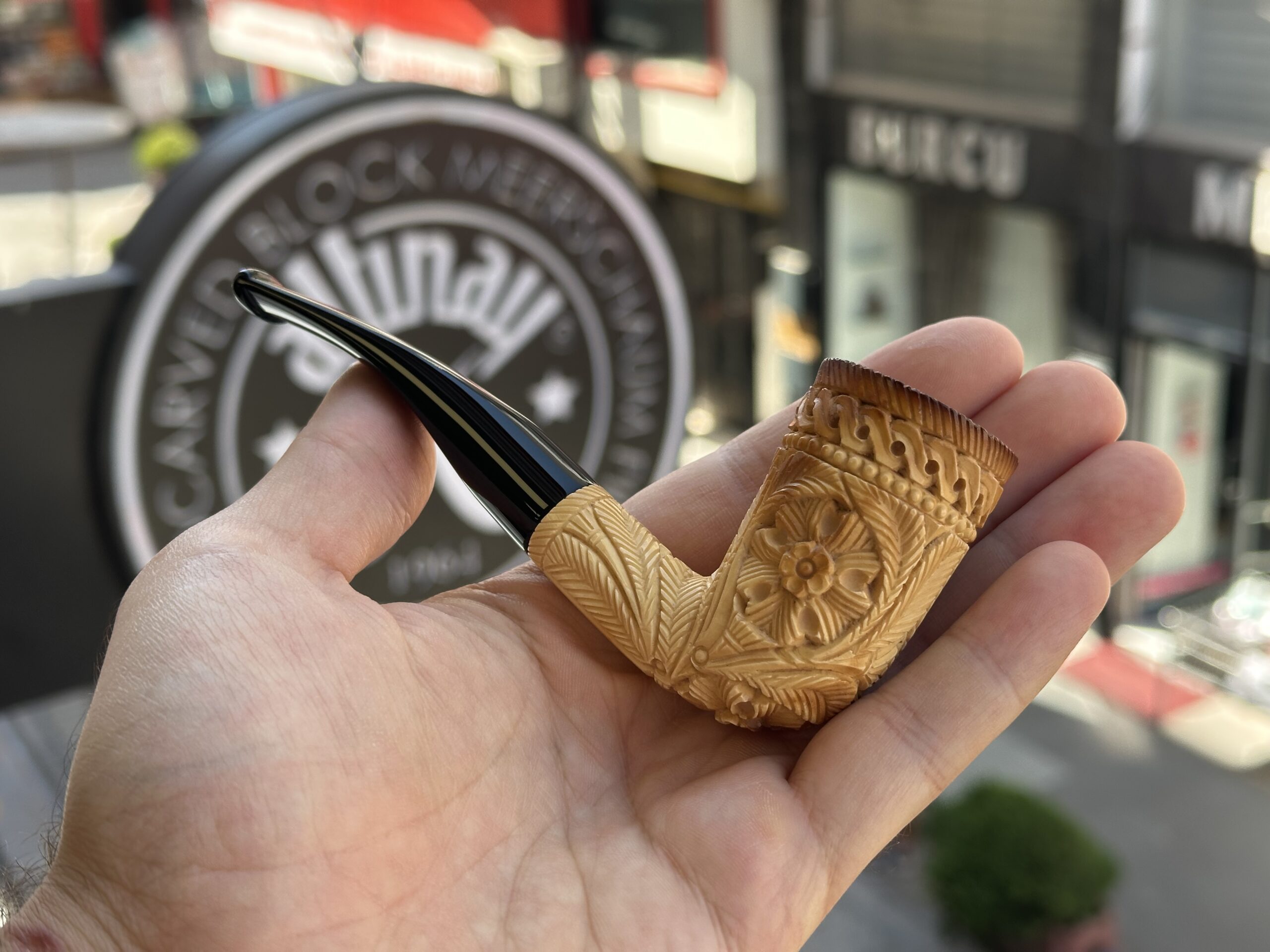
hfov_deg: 39.7
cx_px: 635
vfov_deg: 30.3
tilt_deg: -19.3
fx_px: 1761
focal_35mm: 48
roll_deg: +2.3
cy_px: 476
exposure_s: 1/484
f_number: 1.78
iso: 64
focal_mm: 6.86
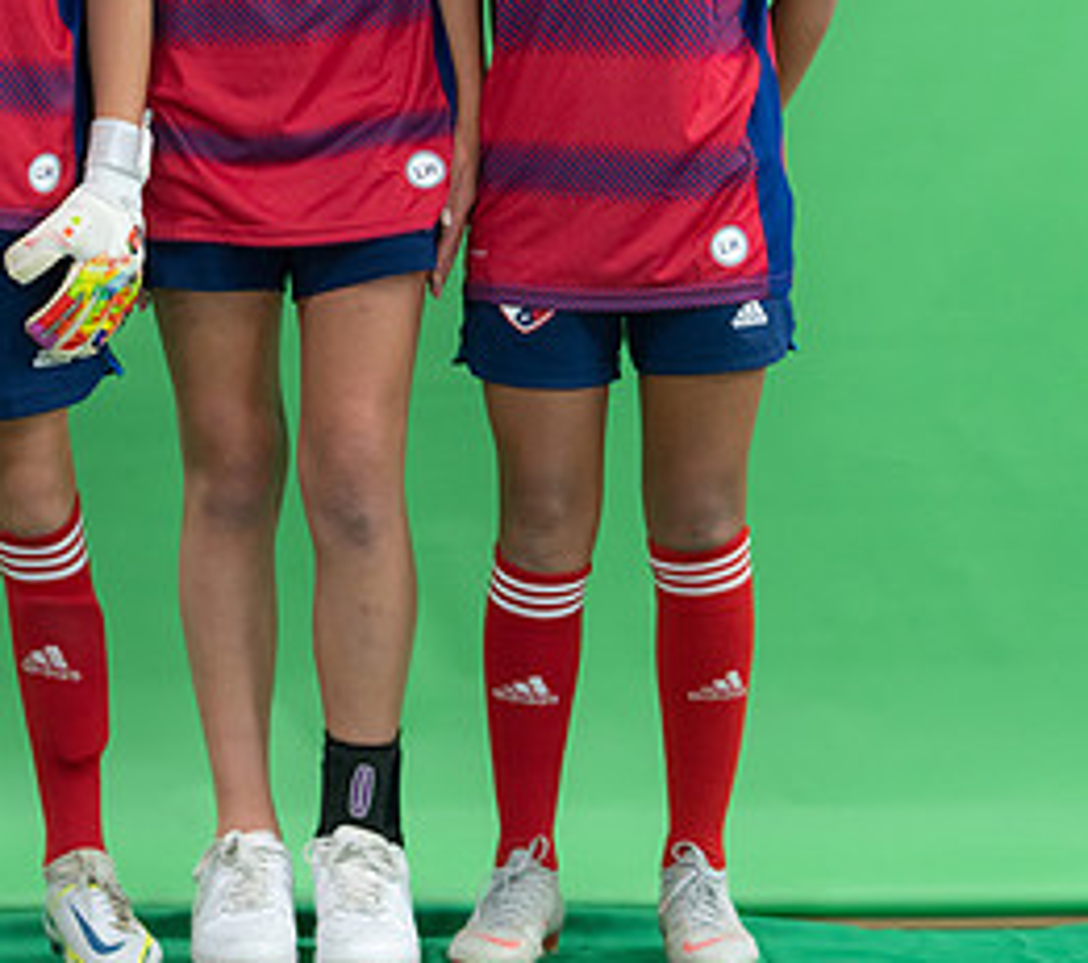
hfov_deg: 11.3
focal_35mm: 163
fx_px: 5473
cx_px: 21
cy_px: 121
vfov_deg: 10.0
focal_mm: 70
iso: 1000
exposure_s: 1/250
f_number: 2.8
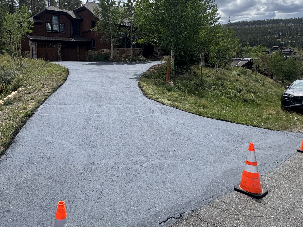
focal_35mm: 26
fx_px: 228
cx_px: 105
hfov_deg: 65.8
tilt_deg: -5.1
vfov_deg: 52.3
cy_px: 80
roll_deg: +0.6
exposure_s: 1/1198
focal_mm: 2.22
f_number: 2.2
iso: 50
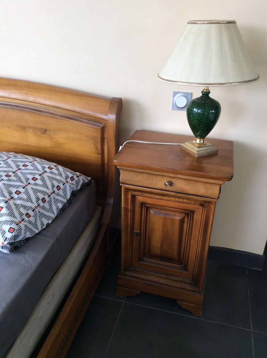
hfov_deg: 44.1
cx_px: 134
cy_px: 179
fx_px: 330
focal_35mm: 32
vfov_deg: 56.9
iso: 40
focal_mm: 3.3
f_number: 2.4
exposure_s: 1/50
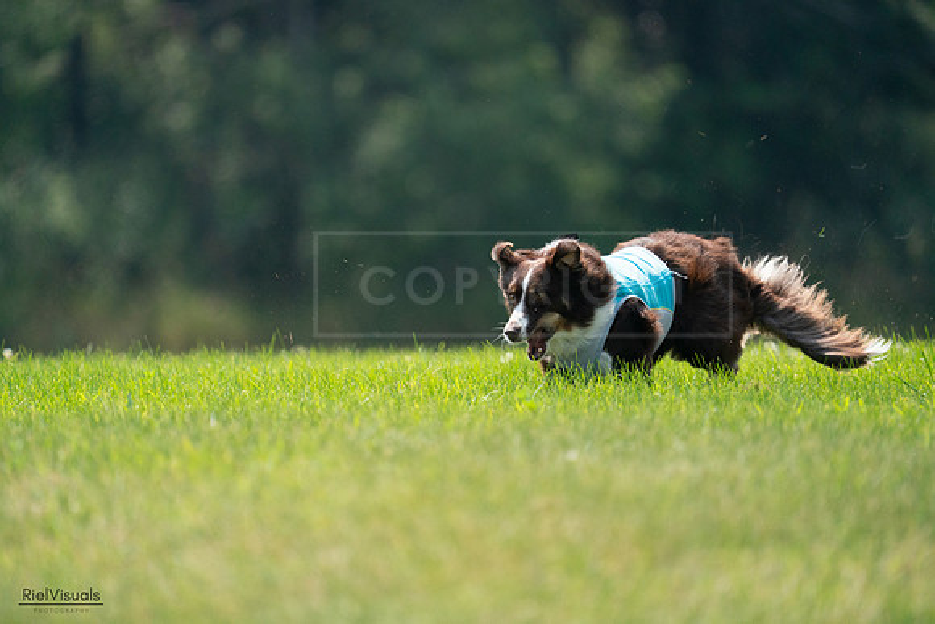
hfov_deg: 3.6
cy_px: 312
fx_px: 14963
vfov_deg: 2.4
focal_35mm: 576
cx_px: 468
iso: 2000
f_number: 6.3
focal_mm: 576
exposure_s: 1/4000
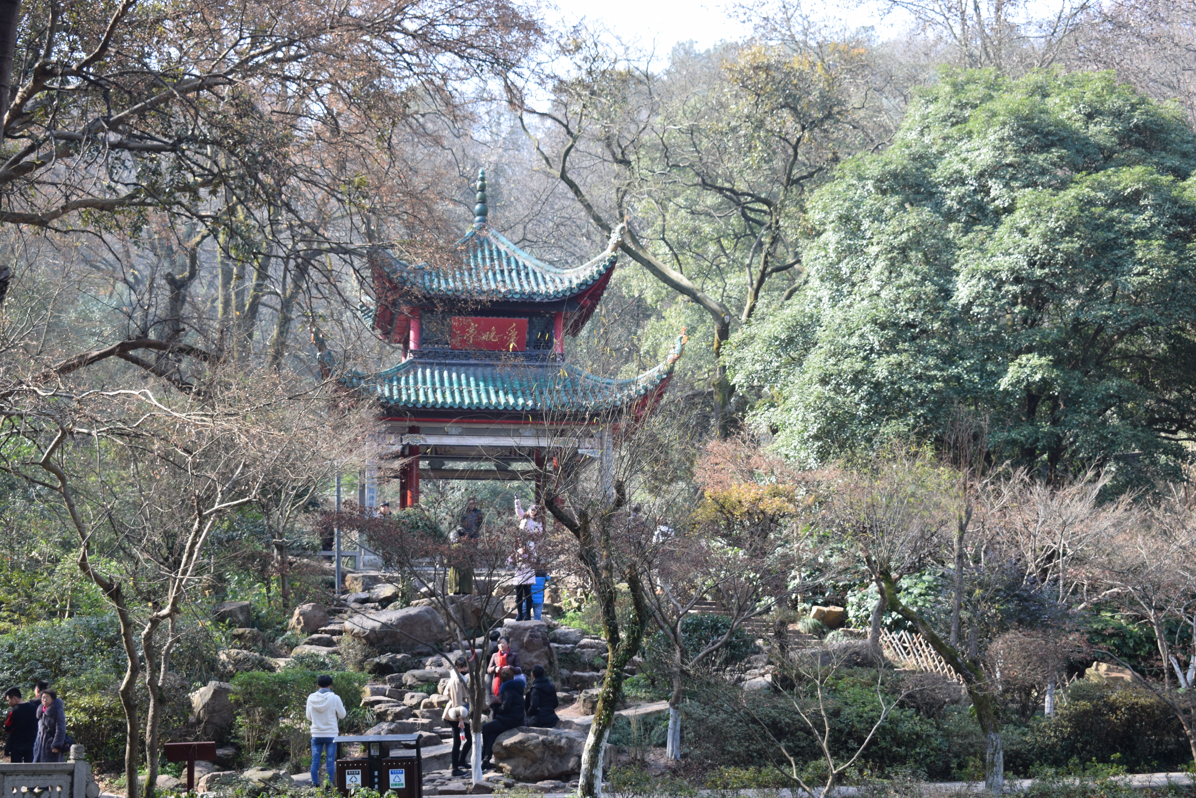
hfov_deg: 35.1
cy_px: 399
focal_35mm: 57
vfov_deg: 23.8
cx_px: 598
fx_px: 1894
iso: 400
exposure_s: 1/200
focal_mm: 38
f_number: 7.1
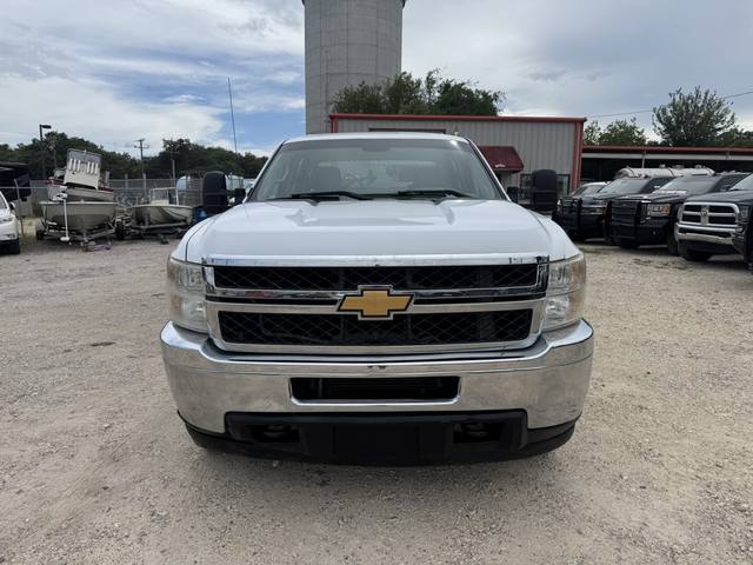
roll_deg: -0.7
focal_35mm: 24
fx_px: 522
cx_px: 376
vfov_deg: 56.8
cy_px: 282
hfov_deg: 71.6
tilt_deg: -8.6
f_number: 1.78
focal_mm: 6.76
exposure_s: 1/5814
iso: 80
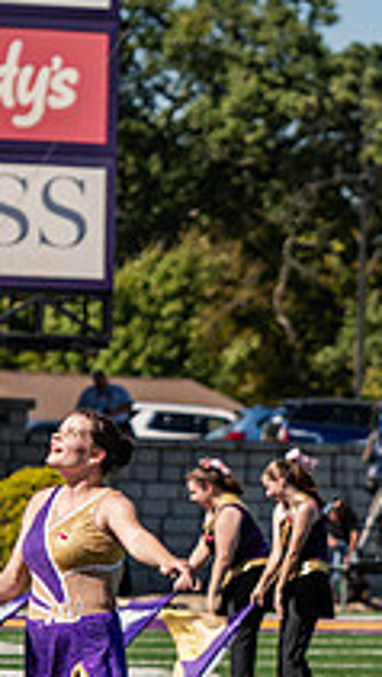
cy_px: 544
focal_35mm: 374
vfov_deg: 5.8
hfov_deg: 3.2
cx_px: 520
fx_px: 6721
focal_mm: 130
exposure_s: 1/400
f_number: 4
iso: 50
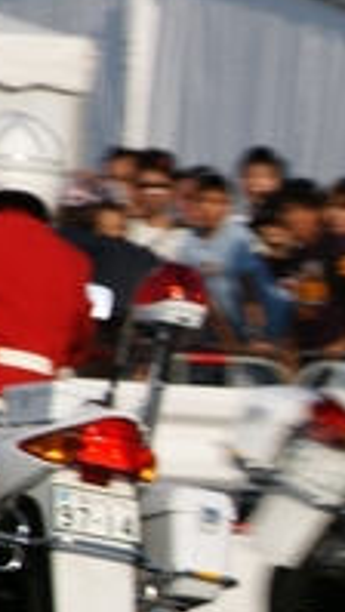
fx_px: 16663
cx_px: 856
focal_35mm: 1025
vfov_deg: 2.1
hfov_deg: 1.2
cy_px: 549
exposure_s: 1/125
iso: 100
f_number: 16
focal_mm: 200
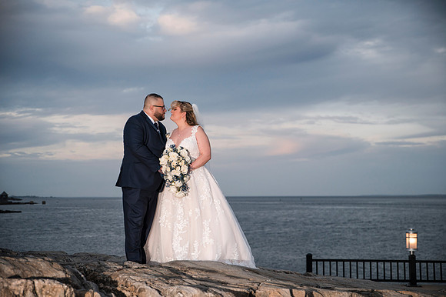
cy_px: 148
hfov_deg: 35.6
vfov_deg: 24.1
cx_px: 223
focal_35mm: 56
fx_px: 696
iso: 640
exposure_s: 1/1000
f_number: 2.8
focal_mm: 55
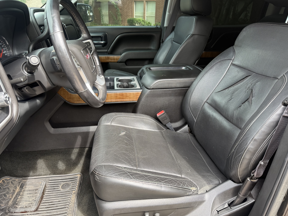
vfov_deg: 54.9
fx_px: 208
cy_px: 106
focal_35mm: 25
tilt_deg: -21.6
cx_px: 149
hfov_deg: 69.4
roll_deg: -1.5
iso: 80
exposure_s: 1/254
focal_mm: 6.76
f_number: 1.78
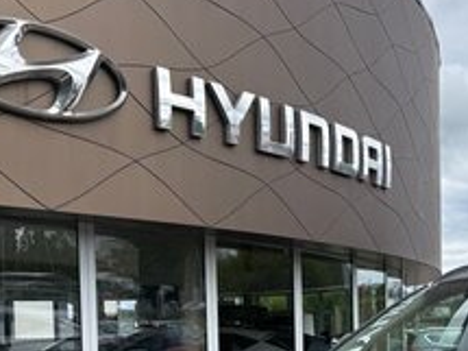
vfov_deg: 23.5
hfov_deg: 30.7
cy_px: 368
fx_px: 797
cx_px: 455
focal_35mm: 59
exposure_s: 1/2985
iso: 50
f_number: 1.6
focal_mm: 5.96
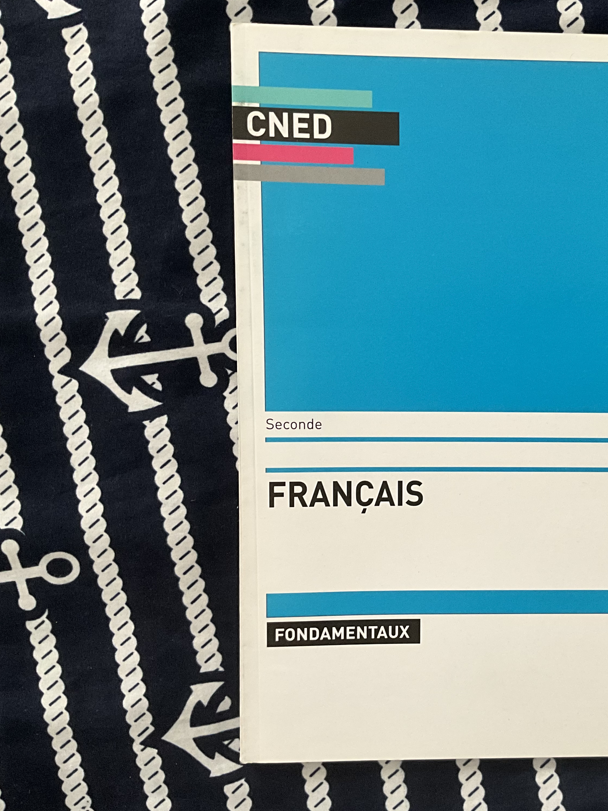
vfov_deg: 47.9
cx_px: 494
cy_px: 406
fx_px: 913
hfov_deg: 35.5
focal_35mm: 39
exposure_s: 1/60
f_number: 1.8
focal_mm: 3
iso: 160
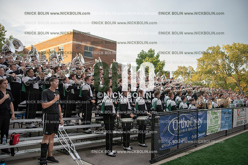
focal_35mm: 31
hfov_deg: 60.3
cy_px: 82
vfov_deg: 42.3
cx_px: 124
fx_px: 214
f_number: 3.2
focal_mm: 31
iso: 800
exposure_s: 1/1250
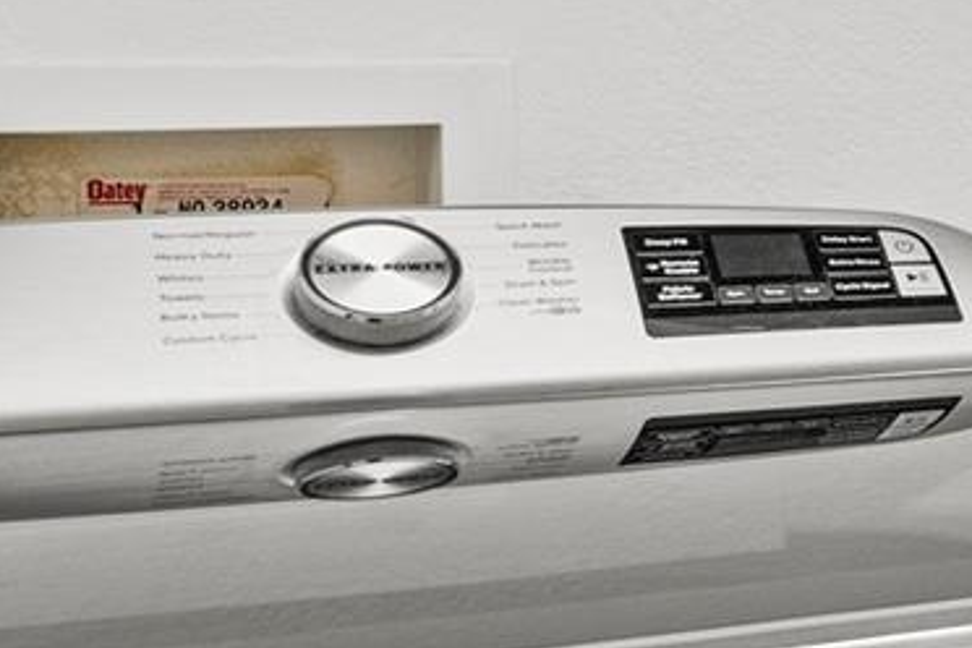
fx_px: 2376
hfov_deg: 18.0
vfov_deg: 15.4
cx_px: 1795
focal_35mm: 88
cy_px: 95
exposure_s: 1/1.25
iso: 160
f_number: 8
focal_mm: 16
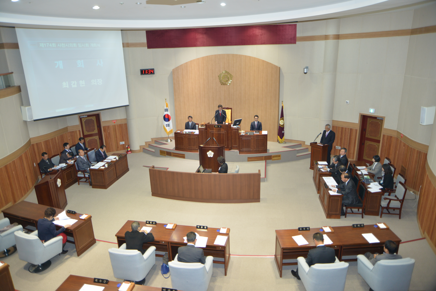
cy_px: 146
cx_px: 218
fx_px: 291
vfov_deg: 53.1
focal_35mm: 24
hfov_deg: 73.7
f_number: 3.5
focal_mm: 24
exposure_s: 1/80
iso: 1000
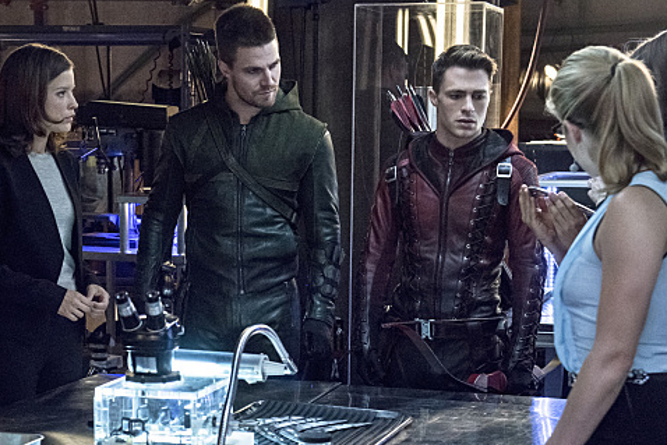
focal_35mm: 87
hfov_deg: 23.3
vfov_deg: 15.6
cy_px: 336
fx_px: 1612
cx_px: 250
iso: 4000
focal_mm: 52
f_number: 4.5
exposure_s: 1/125
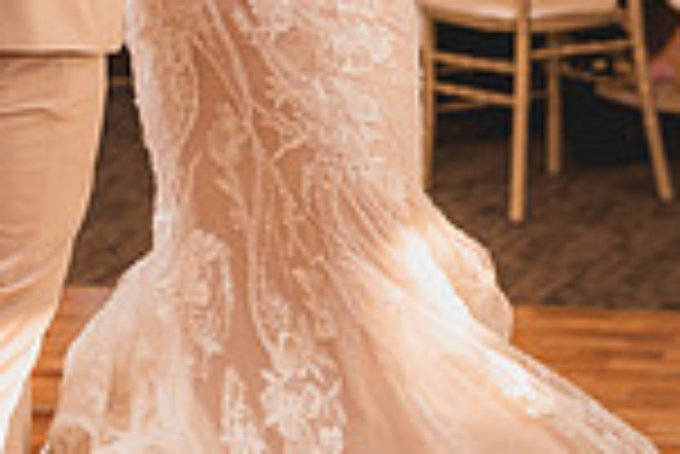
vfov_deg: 7.1
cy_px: -110
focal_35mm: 192
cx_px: 14
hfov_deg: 10.6
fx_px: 3630
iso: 125
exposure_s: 1/250
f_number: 1.8
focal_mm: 50
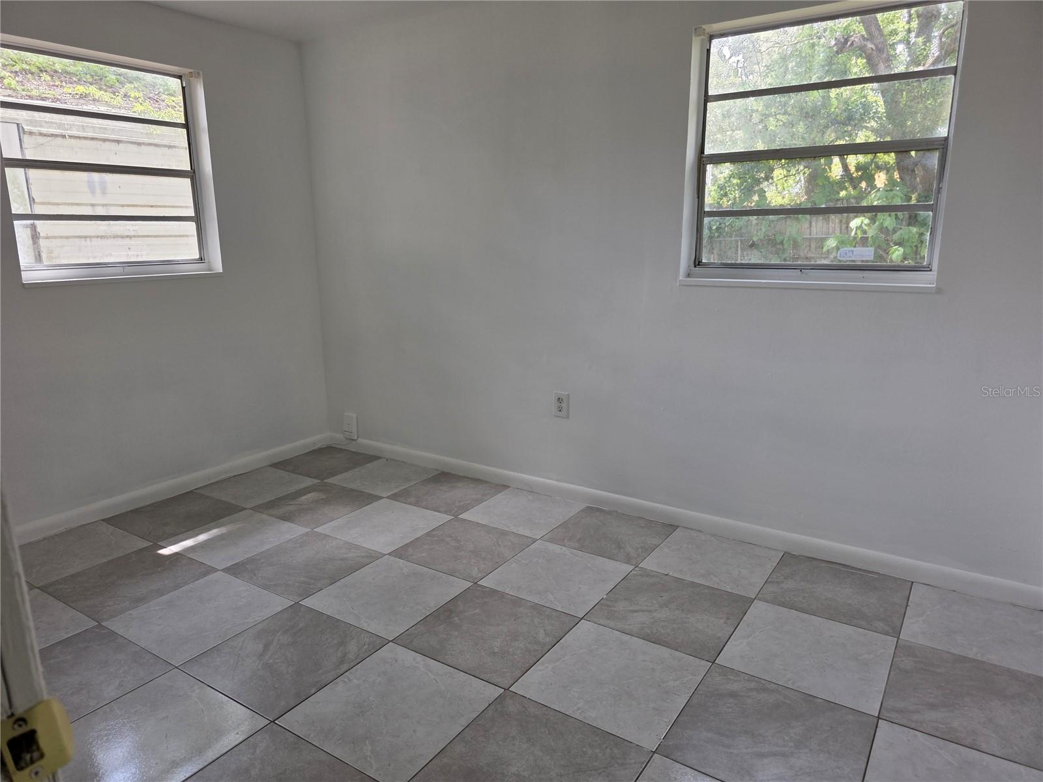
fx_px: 693
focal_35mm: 23
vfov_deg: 58.9
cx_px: 522
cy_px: 391
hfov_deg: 73.9
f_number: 1.7
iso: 80
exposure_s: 1/180
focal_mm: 6.3
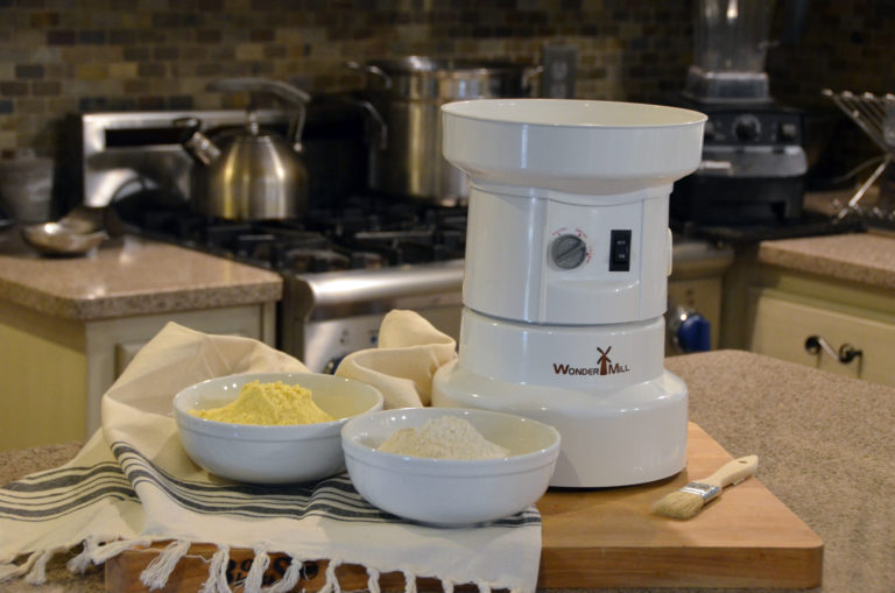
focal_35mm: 90
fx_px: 2233
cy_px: 296
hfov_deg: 22.7
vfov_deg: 15.1
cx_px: 448
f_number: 7.1
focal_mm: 60
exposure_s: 1/30
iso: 2200
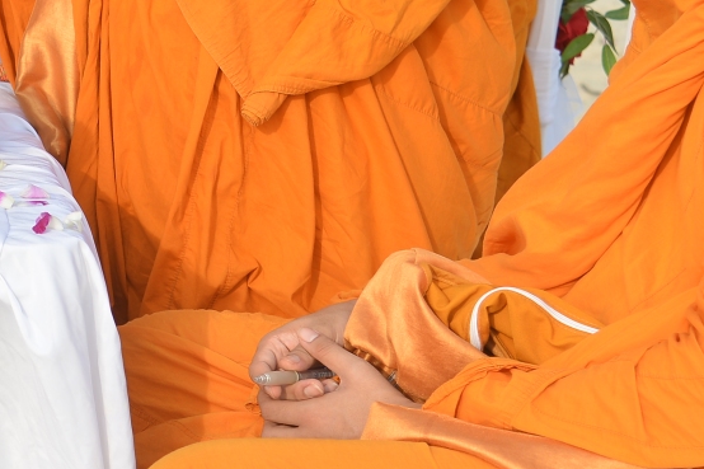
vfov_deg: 10.2
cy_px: -201
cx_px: -229
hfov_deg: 15.0
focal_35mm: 130
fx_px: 2541
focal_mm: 40
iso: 100
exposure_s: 1/250
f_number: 4.5
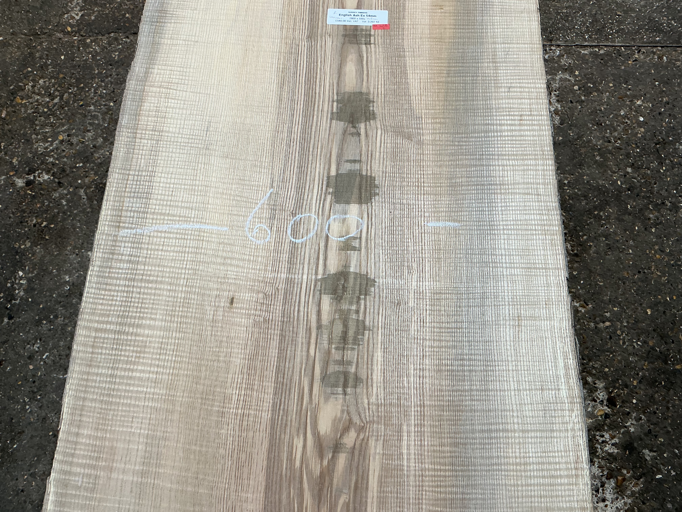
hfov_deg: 61.7
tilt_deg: -68.2
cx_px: 341
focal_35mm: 29
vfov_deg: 48.2
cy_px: 256
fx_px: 571
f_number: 1.8
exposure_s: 1/50
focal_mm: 3
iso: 40
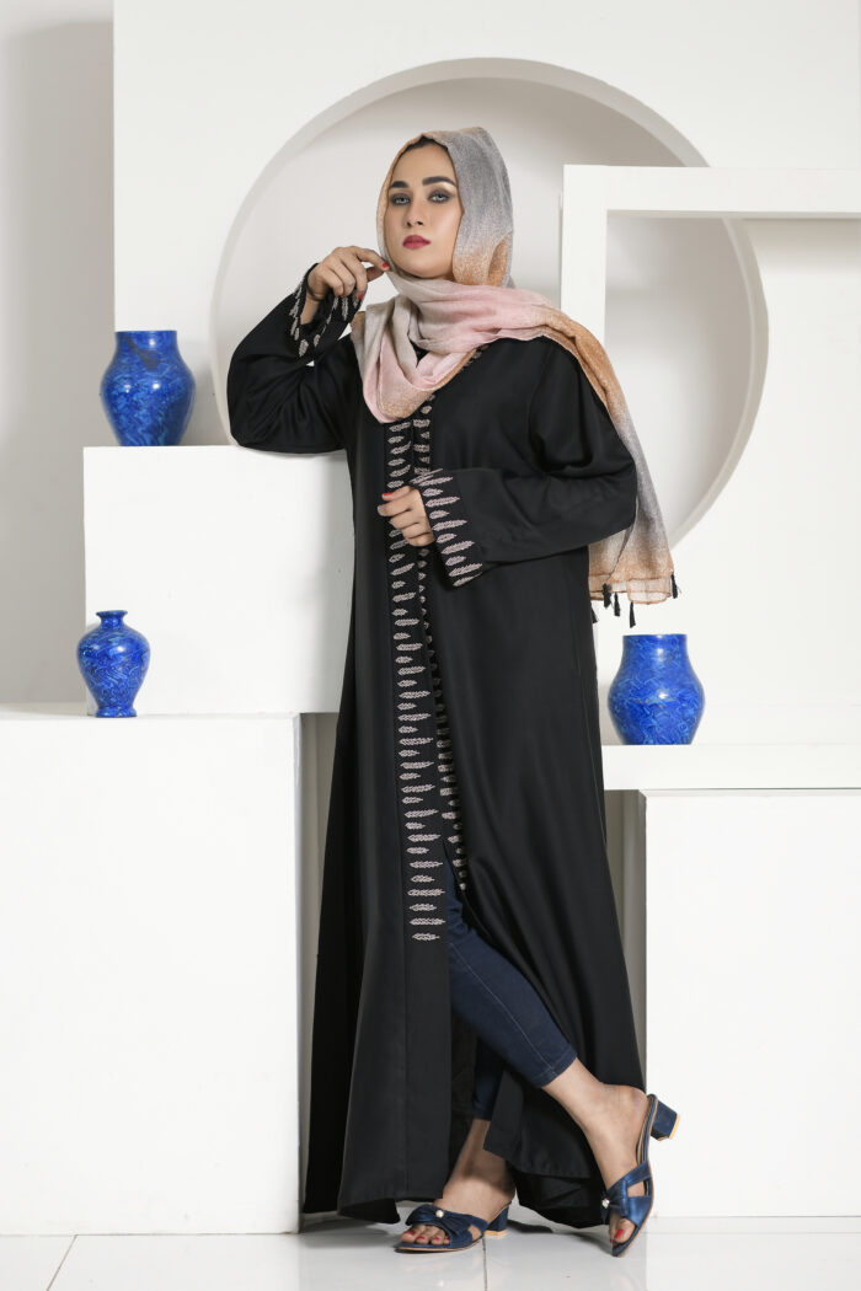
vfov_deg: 23.9
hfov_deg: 16.1
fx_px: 3049
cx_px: 430
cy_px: 646
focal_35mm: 85
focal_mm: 85
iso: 160
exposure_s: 1/160
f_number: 3.5
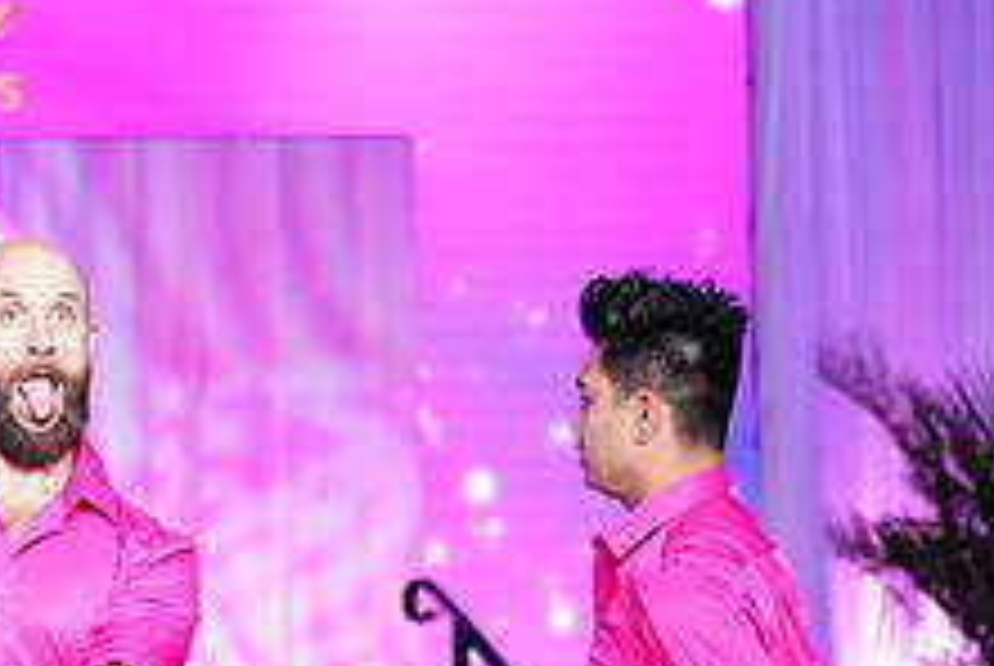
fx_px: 7603
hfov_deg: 7.5
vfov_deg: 5.0
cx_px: 13
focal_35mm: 275
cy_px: 812
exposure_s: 1/400
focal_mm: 105
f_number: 4
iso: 2500
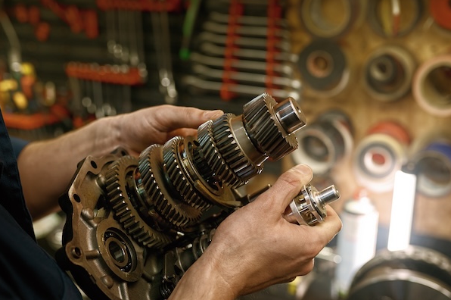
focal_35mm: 47
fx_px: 588
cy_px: 194
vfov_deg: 28.4
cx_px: 228
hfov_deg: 42.0
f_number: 2.8
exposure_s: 1/125
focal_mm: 35
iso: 400
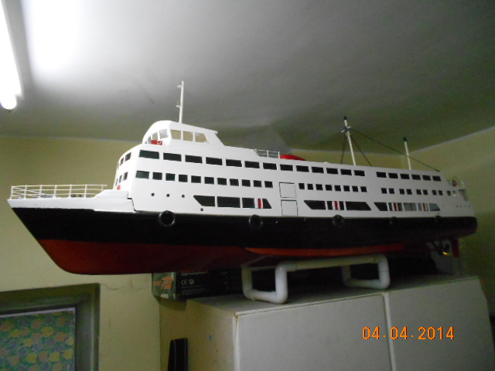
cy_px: 186
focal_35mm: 26
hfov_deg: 67.3
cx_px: 248
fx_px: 372
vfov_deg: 53.1
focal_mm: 4.6
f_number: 3.2
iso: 800
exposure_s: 1/125
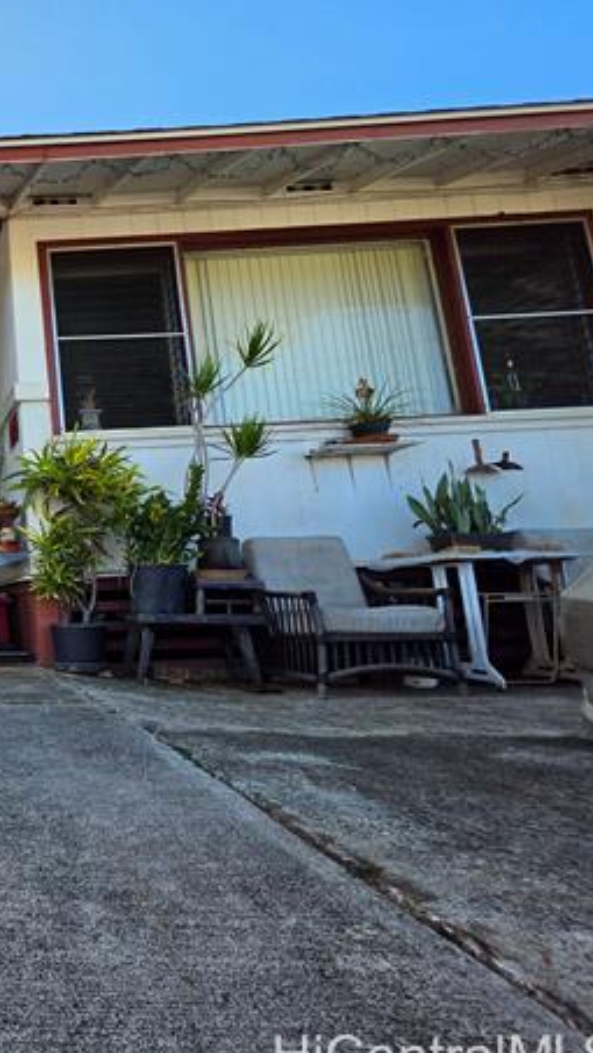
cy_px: 521
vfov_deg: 86.6
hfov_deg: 39.3
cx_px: -128
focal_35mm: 20
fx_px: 559
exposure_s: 1/2000
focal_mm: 2.2
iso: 50
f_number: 1.9
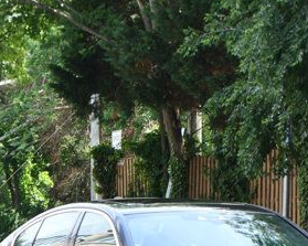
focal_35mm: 226
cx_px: 206
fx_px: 2059
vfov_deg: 6.8
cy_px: 227
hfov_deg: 8.5
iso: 280
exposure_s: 1/250
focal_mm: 70
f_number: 5.6
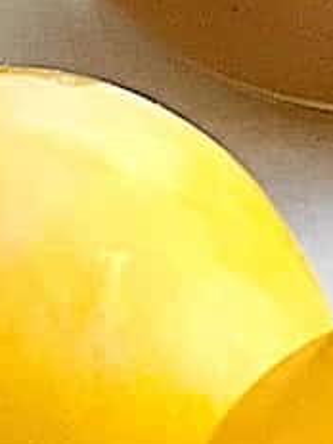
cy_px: -371
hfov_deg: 2.8
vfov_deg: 3.7
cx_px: 733
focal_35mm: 532
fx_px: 6824
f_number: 2.8
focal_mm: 9
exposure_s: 1/40
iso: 320
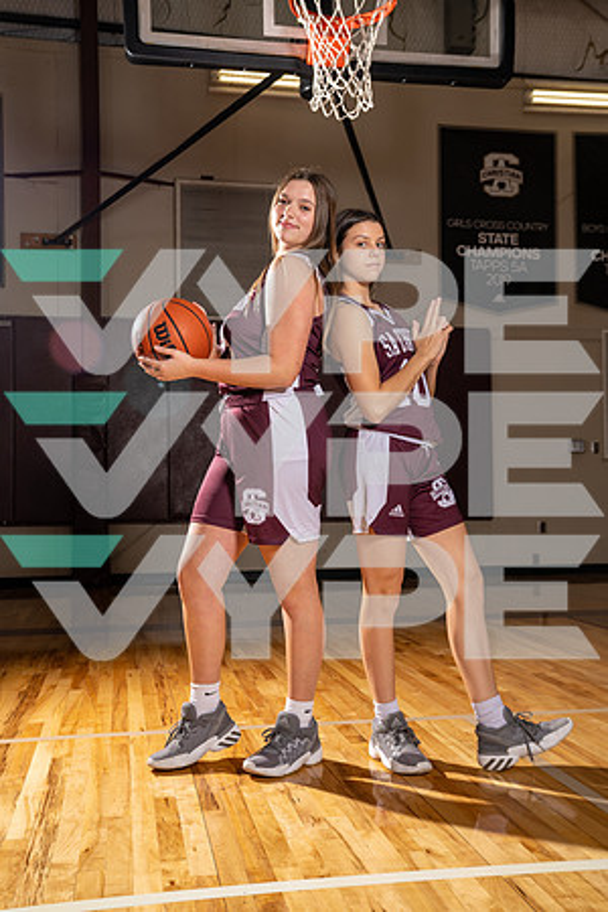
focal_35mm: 39
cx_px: 304
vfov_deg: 49.6
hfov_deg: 34.2
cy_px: 456
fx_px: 988
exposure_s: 1/250
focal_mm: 39
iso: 160
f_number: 5.6
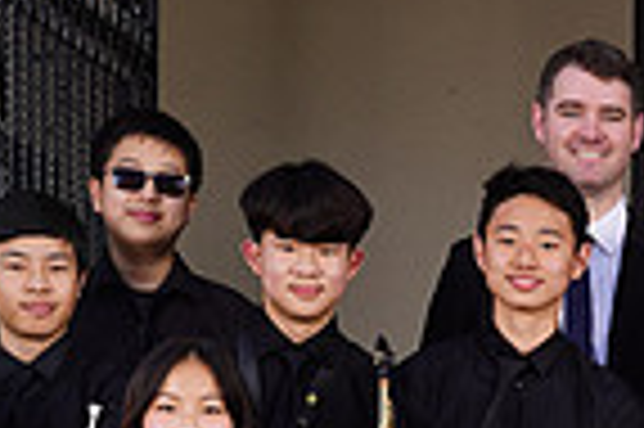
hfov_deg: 9.8
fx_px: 3699
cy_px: 768
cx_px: 811
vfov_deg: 6.5
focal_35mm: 207
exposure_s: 1/200
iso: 100
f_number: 6.3
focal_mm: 51
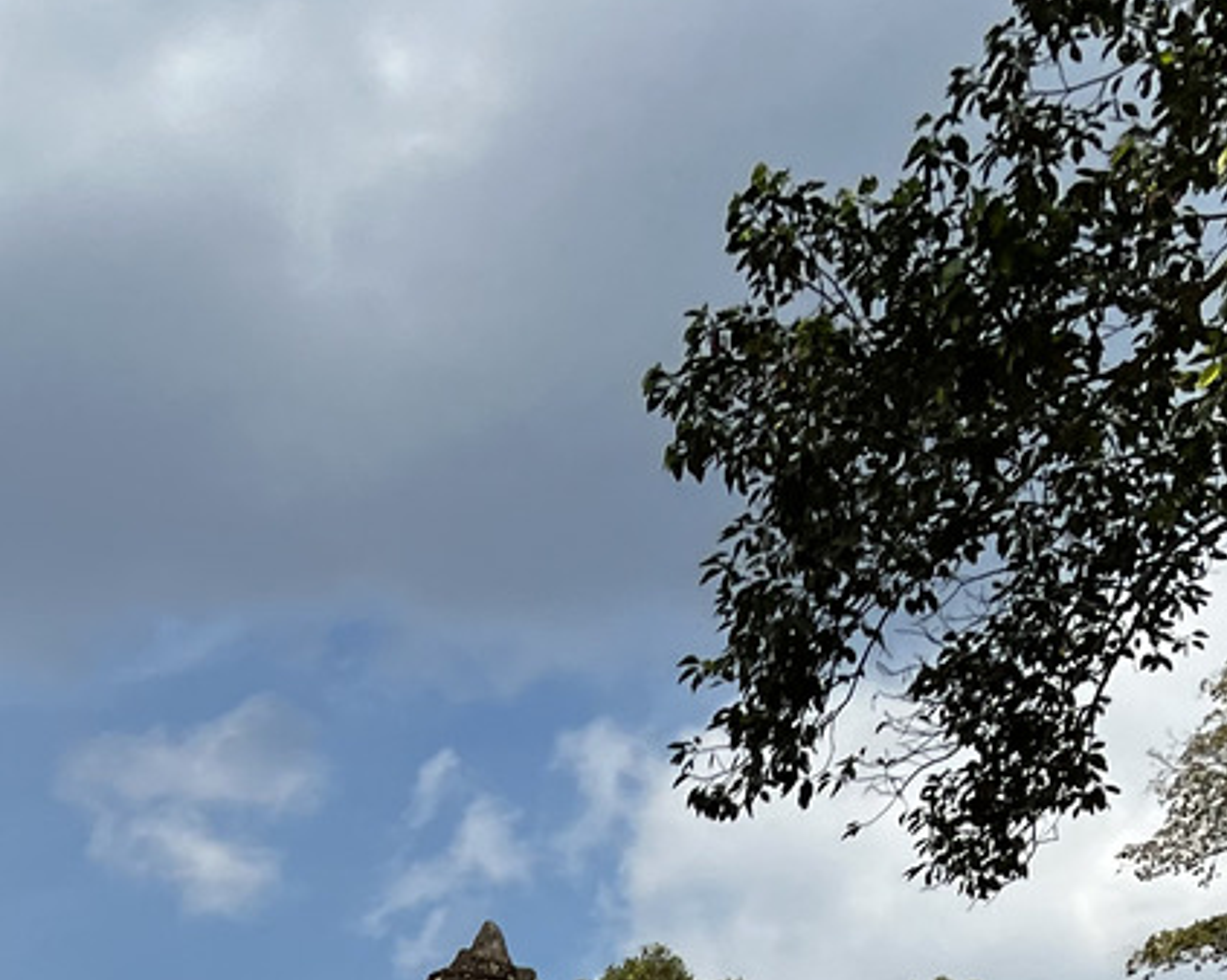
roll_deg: +2.3
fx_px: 3485
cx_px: 229
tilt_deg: +4.0
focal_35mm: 96
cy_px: 1914
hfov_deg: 19.7
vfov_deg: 13.8
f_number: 1.5
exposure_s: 1/5076
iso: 50
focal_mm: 5.7
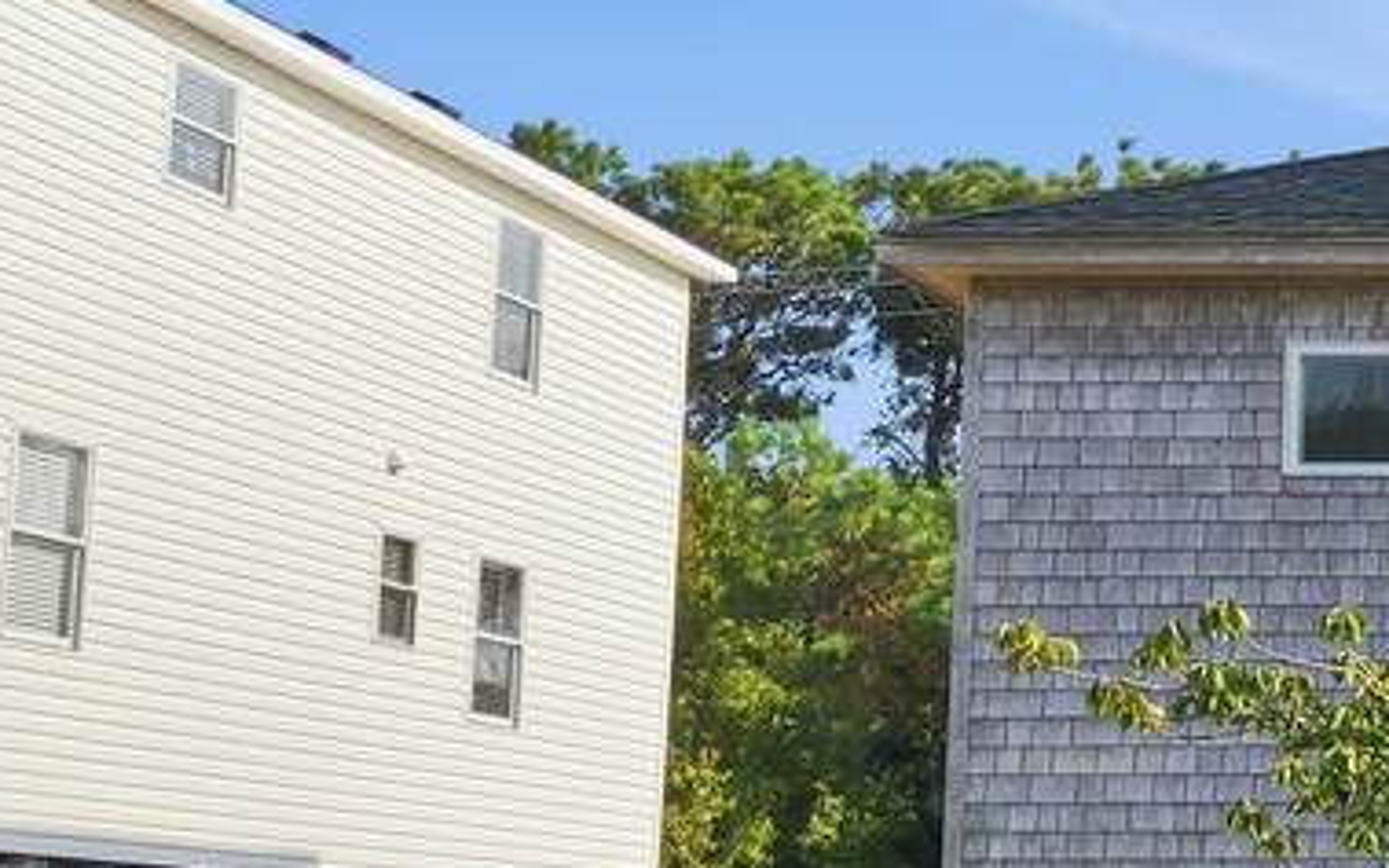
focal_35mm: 86
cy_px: 674
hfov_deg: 20.1
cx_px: 2184
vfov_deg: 15.1
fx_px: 3256
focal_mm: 8.7
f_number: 1.8
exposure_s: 1/8000
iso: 240
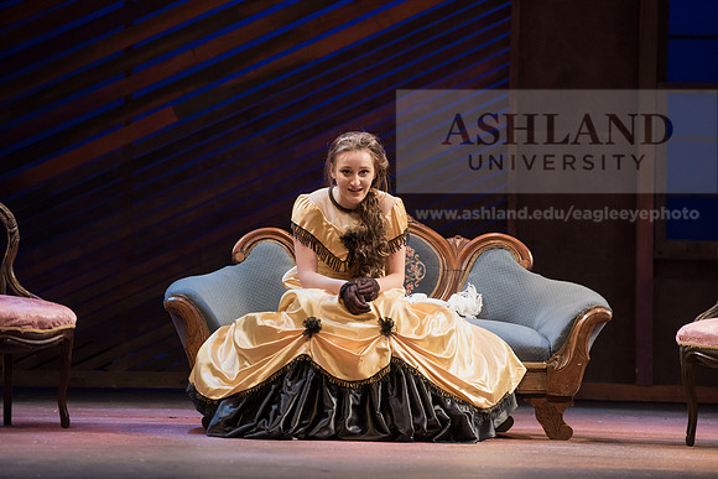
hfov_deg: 10.3
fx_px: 3990
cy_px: 240
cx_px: 359
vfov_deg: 6.9
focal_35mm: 200
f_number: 3.5
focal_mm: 200
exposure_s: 1/320
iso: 3200
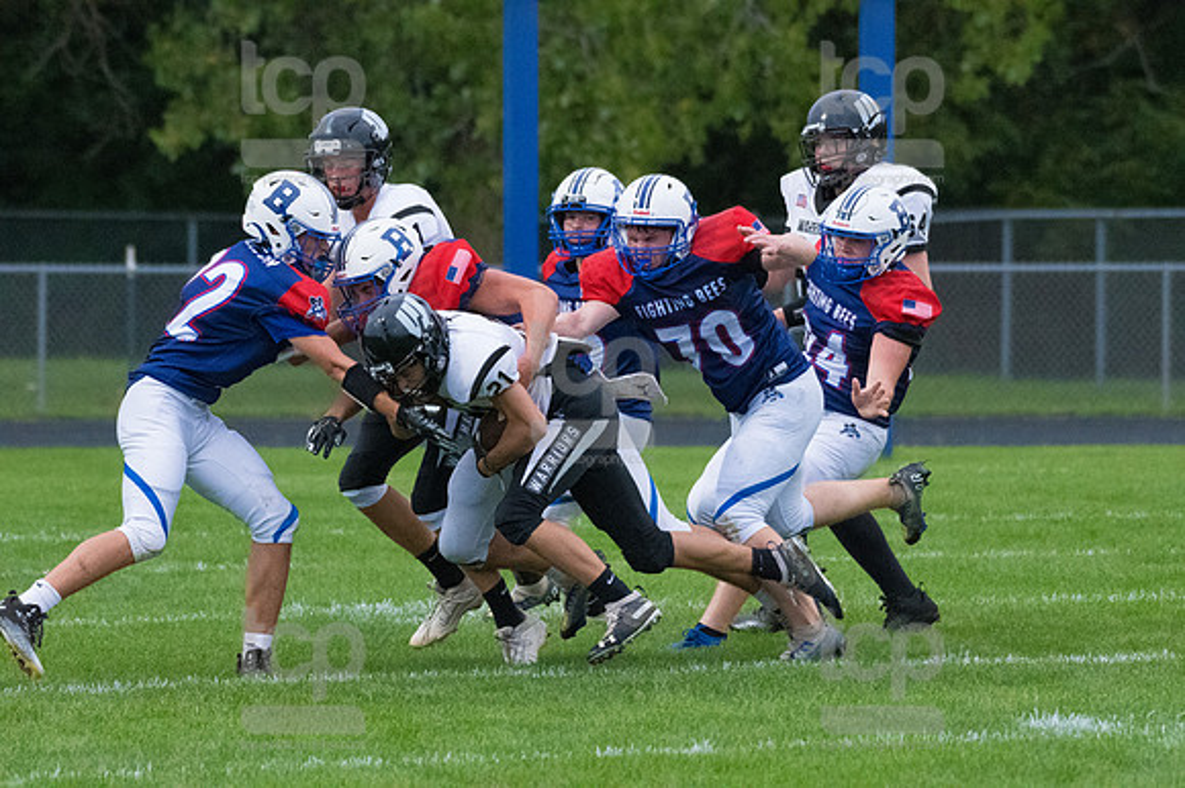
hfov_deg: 5.7
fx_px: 11843
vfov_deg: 3.8
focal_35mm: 360
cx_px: 592
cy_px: 394
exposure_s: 1/2000
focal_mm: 240
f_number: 5.6
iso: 6400
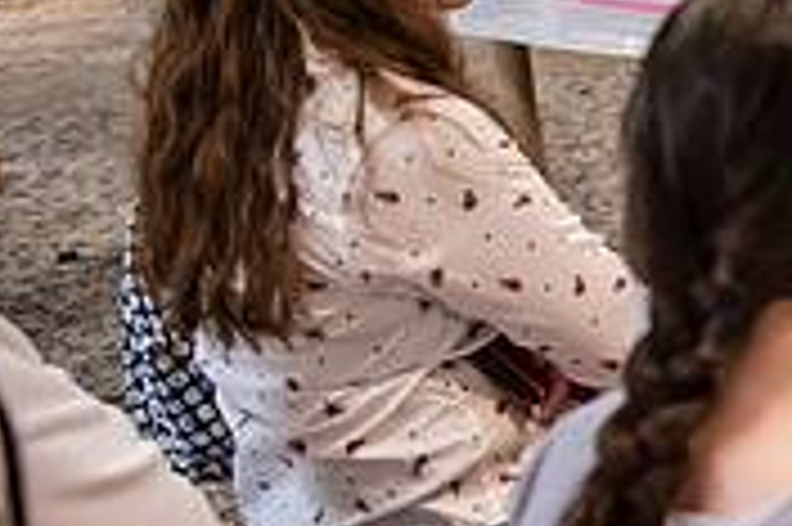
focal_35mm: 112
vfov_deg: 12.2
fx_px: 2462
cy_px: 92
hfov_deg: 16.4
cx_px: 1238
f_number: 3.2
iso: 2000
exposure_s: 1/160
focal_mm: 34
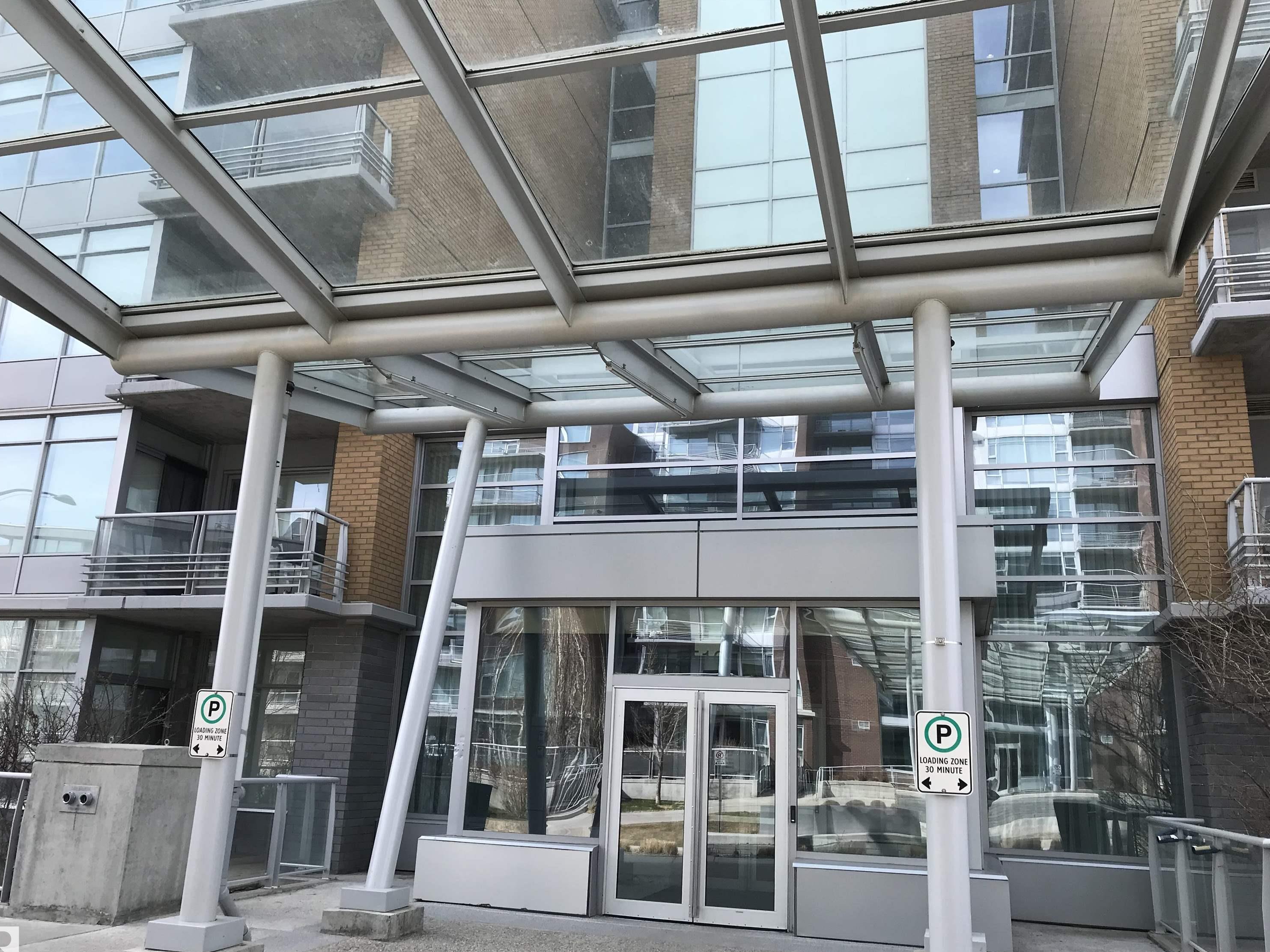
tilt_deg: +15.9
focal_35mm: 29
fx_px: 1064
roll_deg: -2.5
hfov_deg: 61.7
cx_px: 634
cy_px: 492
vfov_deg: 48.2
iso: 20
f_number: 1.8
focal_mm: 3.99
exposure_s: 1/742
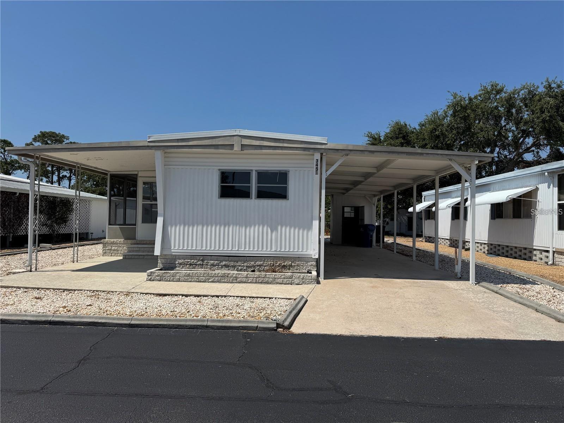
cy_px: 212
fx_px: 391
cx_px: 282
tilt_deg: +1.3
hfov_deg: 71.6
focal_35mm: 24
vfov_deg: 56.8
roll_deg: -1.0
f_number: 1.78
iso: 80
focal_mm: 6.76
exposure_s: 1/9009
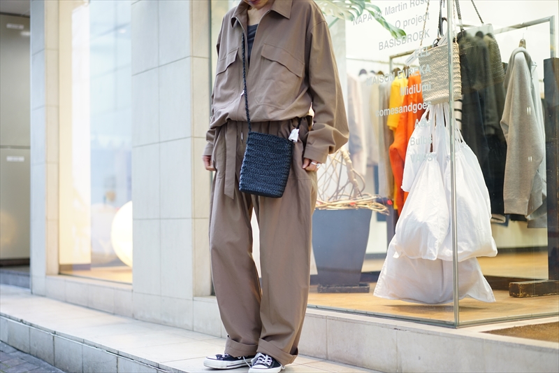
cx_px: 280
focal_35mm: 55
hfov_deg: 36.3
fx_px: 854
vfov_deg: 24.6
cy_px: 186
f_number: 1.8
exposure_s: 1/60
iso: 400
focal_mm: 55
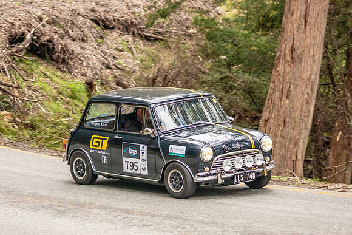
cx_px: 176
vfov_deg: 6.5
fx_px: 2059
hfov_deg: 9.8
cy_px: 118
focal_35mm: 211
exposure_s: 1/640
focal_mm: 130
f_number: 4.5
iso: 800
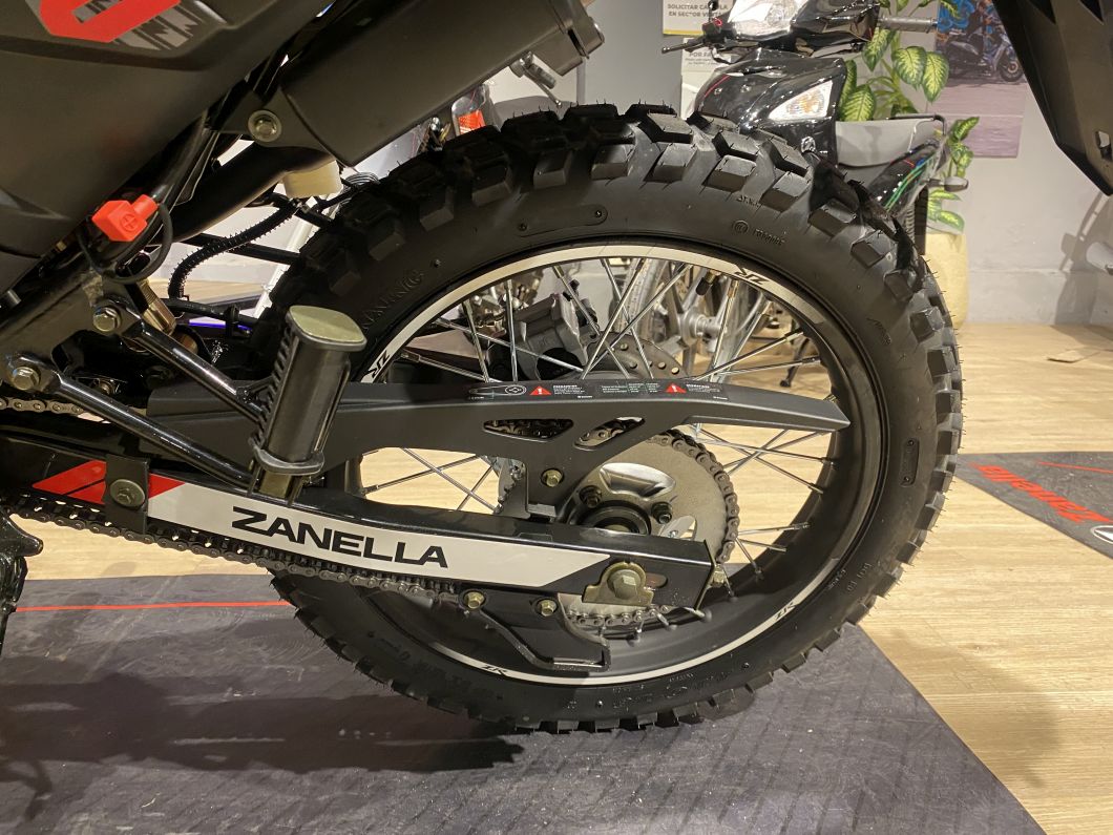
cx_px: 556
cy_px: 418
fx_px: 836
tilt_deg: -13.7
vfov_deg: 53.1
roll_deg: -1.1
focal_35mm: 26
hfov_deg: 67.3
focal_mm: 4.25
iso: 250
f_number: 1.8
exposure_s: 1/50
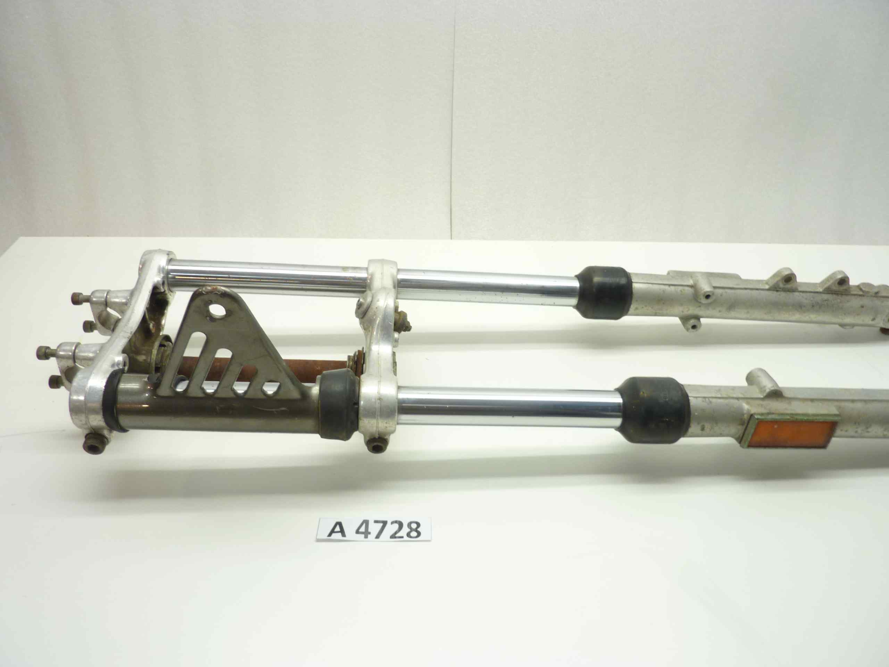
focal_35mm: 25
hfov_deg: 69.4
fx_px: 642
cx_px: 444
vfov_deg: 54.9
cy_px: 334
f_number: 3.3
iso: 80
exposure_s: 1/13
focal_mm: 4.1
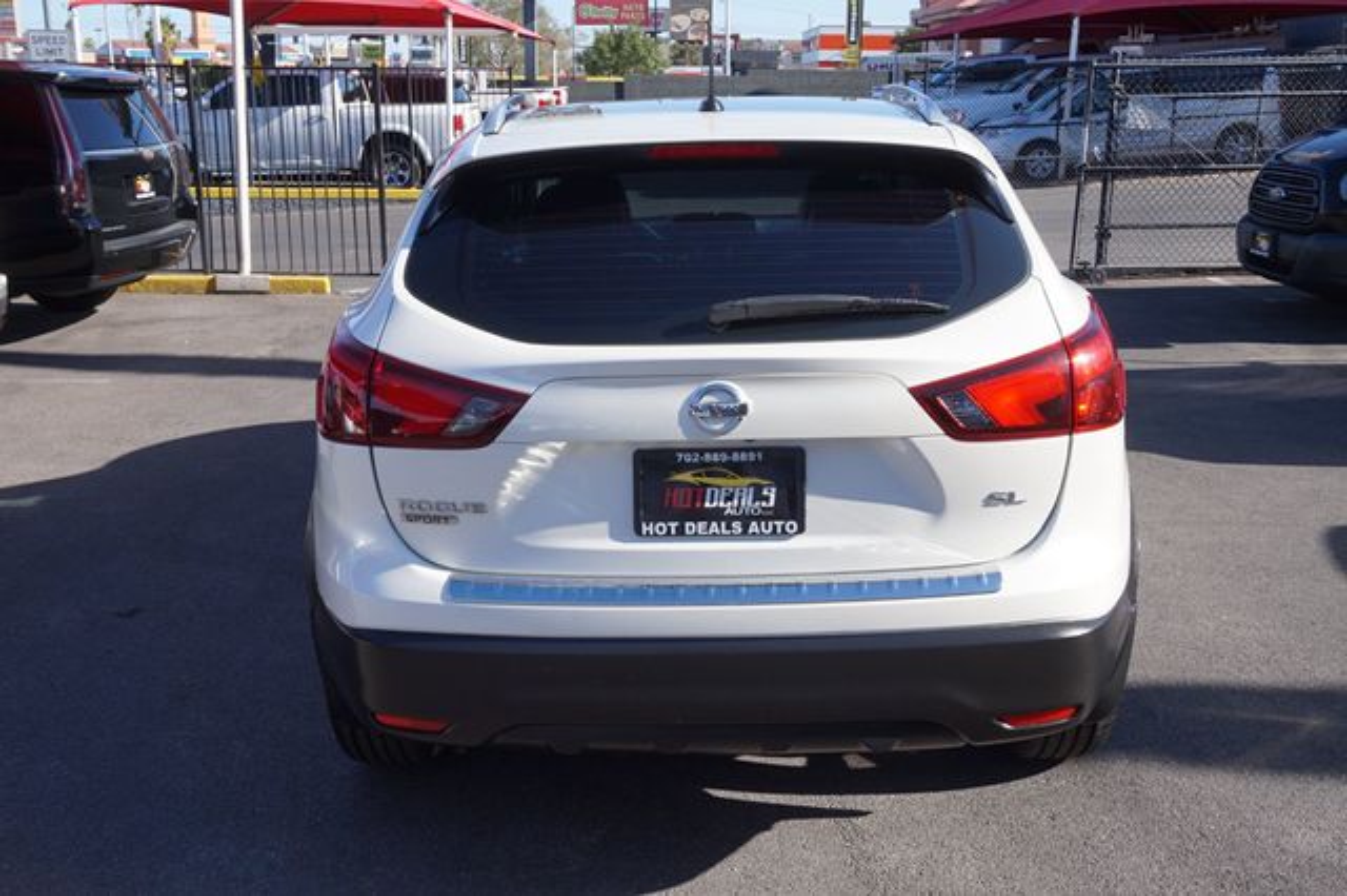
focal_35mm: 34
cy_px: 448
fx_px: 1290
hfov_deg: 55.1
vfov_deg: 38.3
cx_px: 674
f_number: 10
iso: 100
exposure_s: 1/100
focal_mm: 23
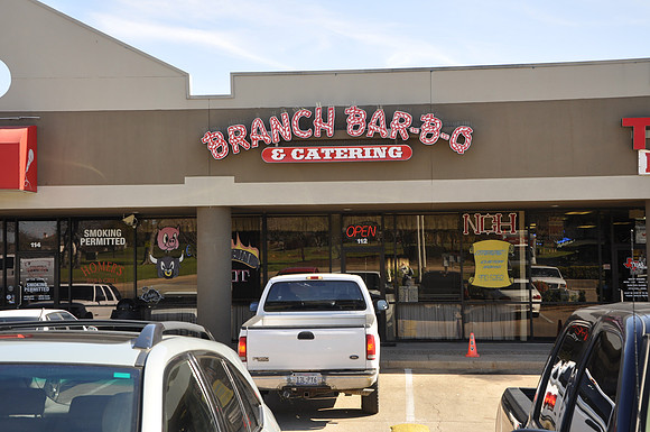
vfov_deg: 23.7
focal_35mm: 57
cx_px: 325
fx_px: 1028
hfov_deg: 35.1
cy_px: 216
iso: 200
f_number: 8
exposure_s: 1/60
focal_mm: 38
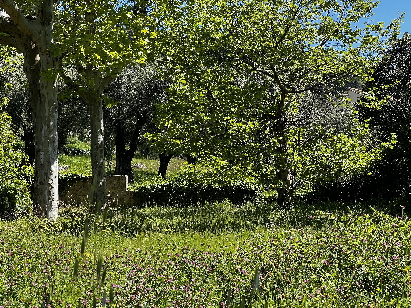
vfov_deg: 19.1
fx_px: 914
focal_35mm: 77
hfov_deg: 25.3
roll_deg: +1.6
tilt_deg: +2.4
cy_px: 154
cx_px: 206
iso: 32
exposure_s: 1/259
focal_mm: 9
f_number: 2.8
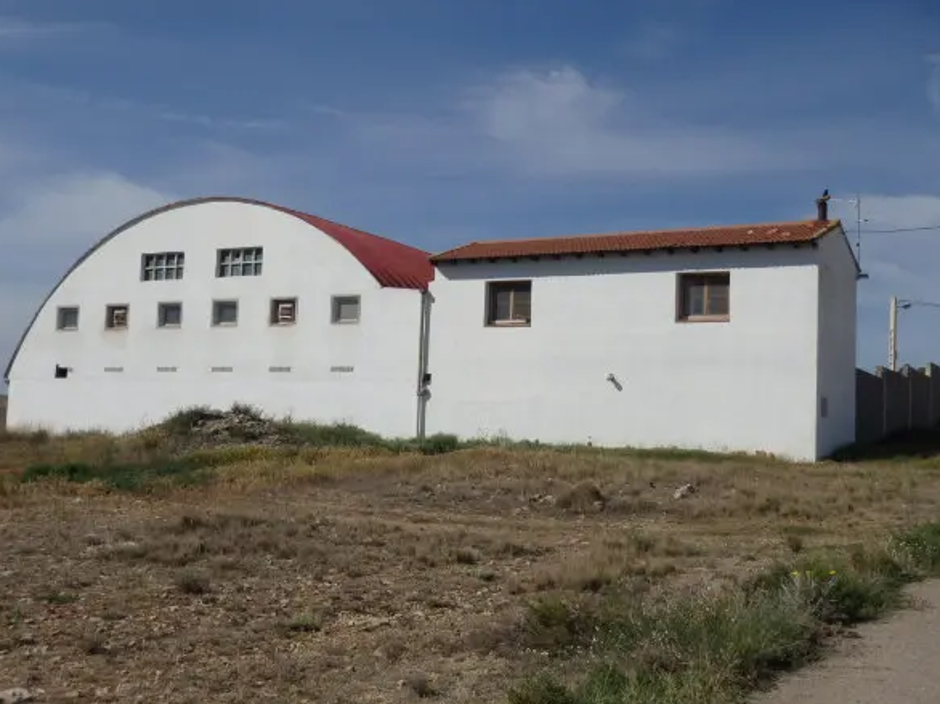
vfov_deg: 30.9
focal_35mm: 47
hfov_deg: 40.4
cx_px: 438
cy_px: 353
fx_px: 1276
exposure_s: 1/250
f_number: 14
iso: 125
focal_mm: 7.7
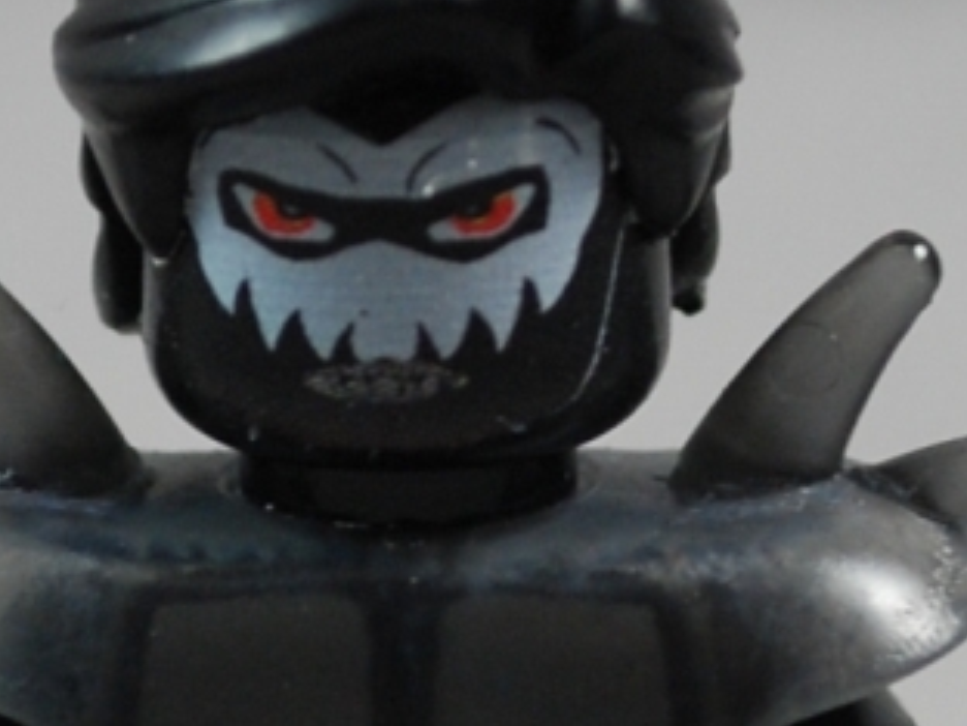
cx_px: 403
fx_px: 5677
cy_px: 875
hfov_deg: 9.7
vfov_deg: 7.3
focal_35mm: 203
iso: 400
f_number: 5.6
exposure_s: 1/60
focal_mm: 55
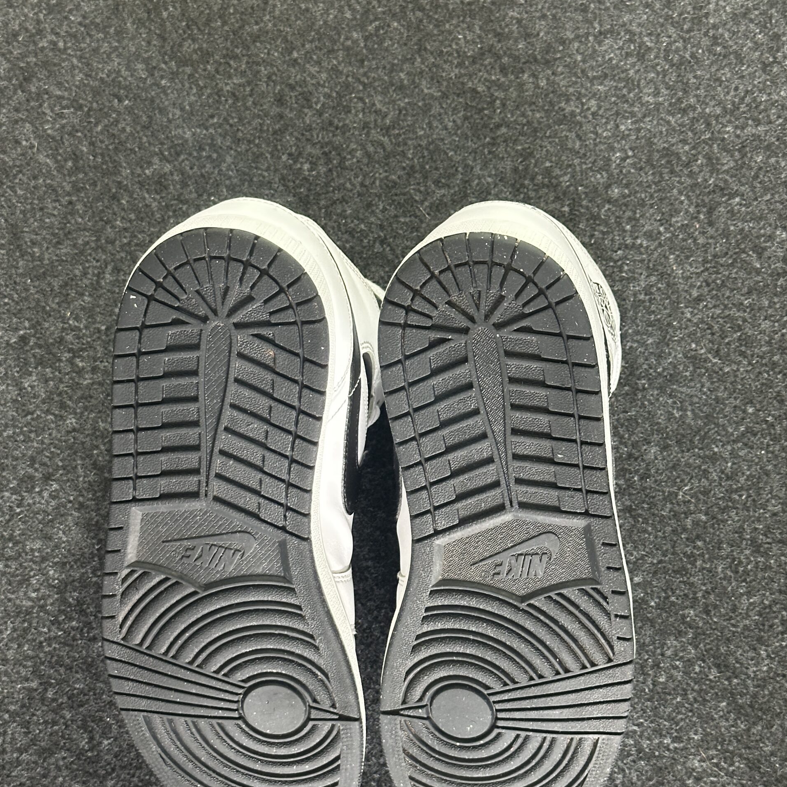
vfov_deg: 29.9
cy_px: 507
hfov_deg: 30.0
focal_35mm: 57
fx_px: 1466
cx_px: 396
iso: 500
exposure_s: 1/33
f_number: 1.78
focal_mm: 6.86
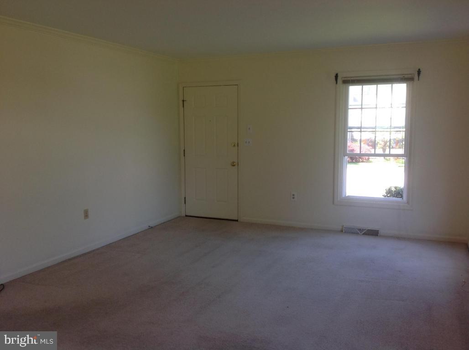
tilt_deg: -6.2
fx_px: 474
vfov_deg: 40.6
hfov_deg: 52.7
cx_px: 234
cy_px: 175
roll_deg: +0.4
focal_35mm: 35
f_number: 2.4
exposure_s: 1/60
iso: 50
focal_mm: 4.28
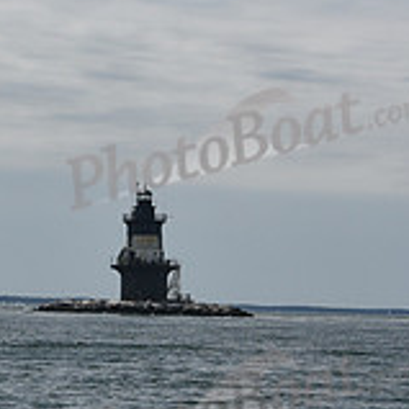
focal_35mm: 217
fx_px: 2901
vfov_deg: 8.0
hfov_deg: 8.0
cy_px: 45
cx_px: -64
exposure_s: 1/800
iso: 250
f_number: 8
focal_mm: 70
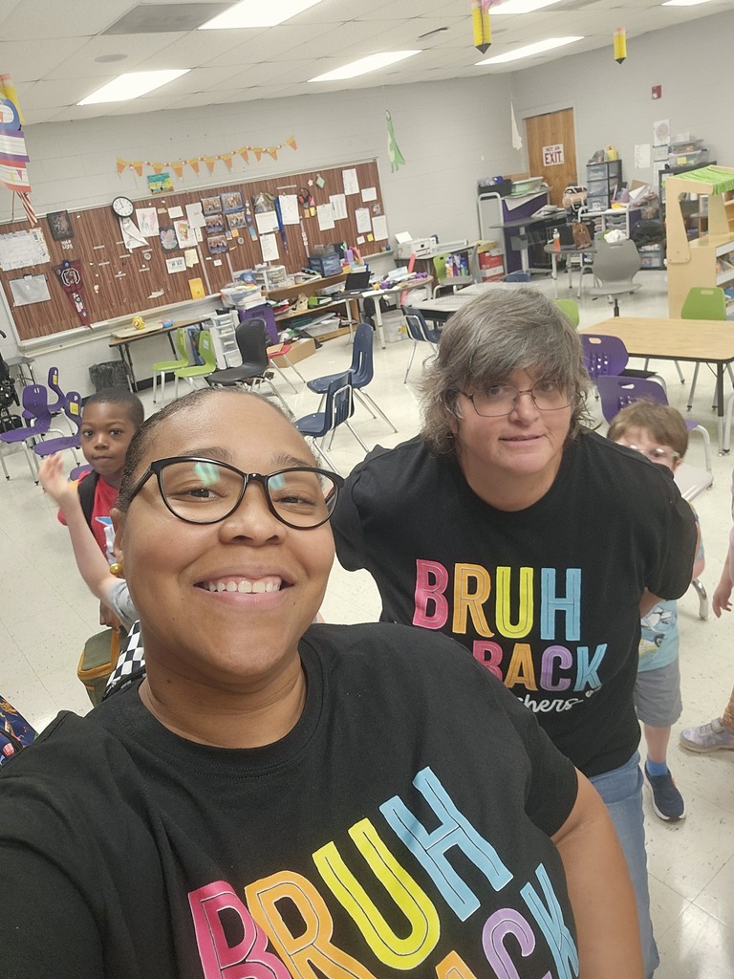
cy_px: 490
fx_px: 707
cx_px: 367
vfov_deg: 69.4
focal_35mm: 25
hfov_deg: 54.9
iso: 320
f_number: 2.2
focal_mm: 3.3
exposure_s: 1/60.2
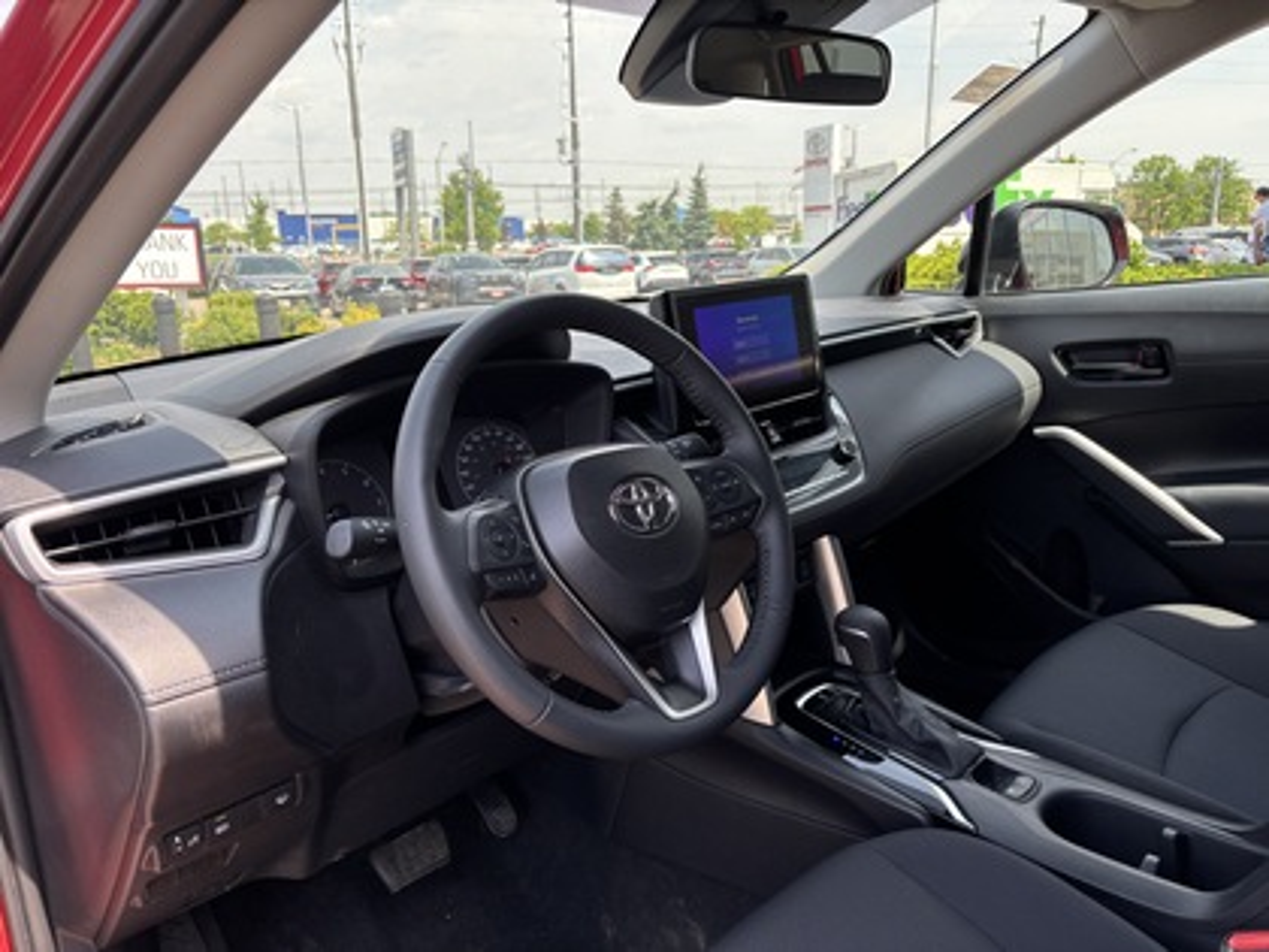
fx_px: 953
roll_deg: +2.1
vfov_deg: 53.1
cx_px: 634
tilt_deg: -14.6
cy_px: 476
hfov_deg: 67.3
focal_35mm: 26
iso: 50
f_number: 1.6
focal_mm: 5.96
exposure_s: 1/604
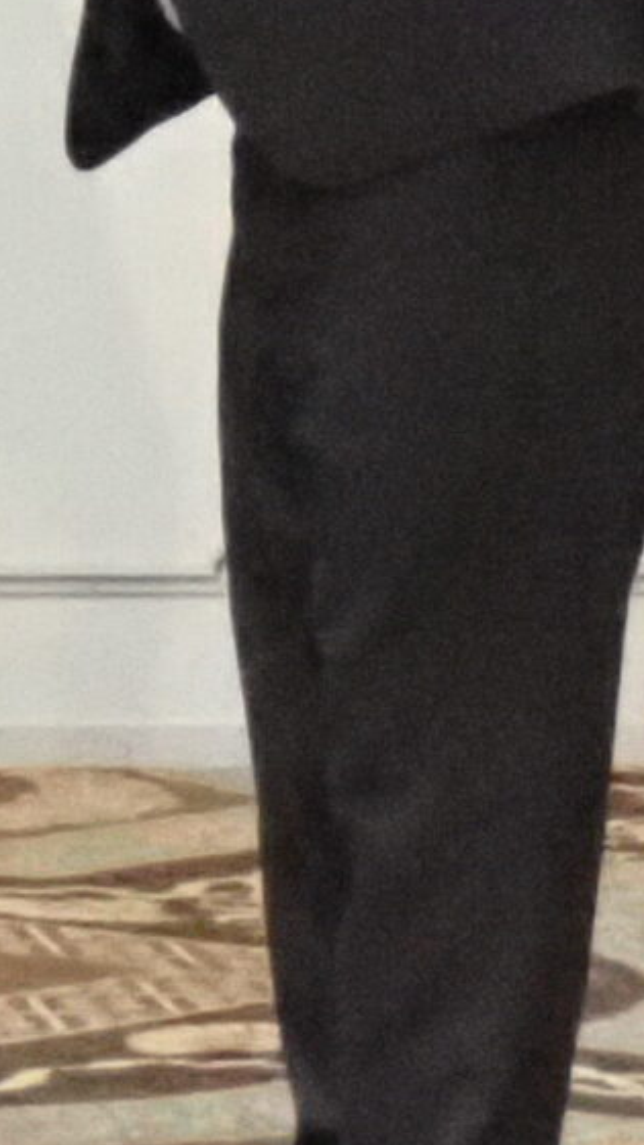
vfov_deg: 8.0
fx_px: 8166
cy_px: -110
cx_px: -990
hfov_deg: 4.4
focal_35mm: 269
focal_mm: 9.65
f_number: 3.3
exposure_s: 1/500
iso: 6400
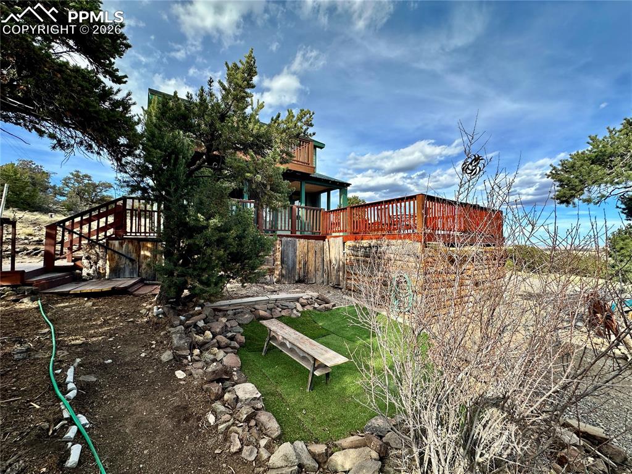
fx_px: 255
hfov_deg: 102.1
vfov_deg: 85.6
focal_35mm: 14
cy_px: 237
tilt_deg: +2.1
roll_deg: -0.1
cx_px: 316
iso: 40
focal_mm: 2.22
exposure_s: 1/785
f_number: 2.2
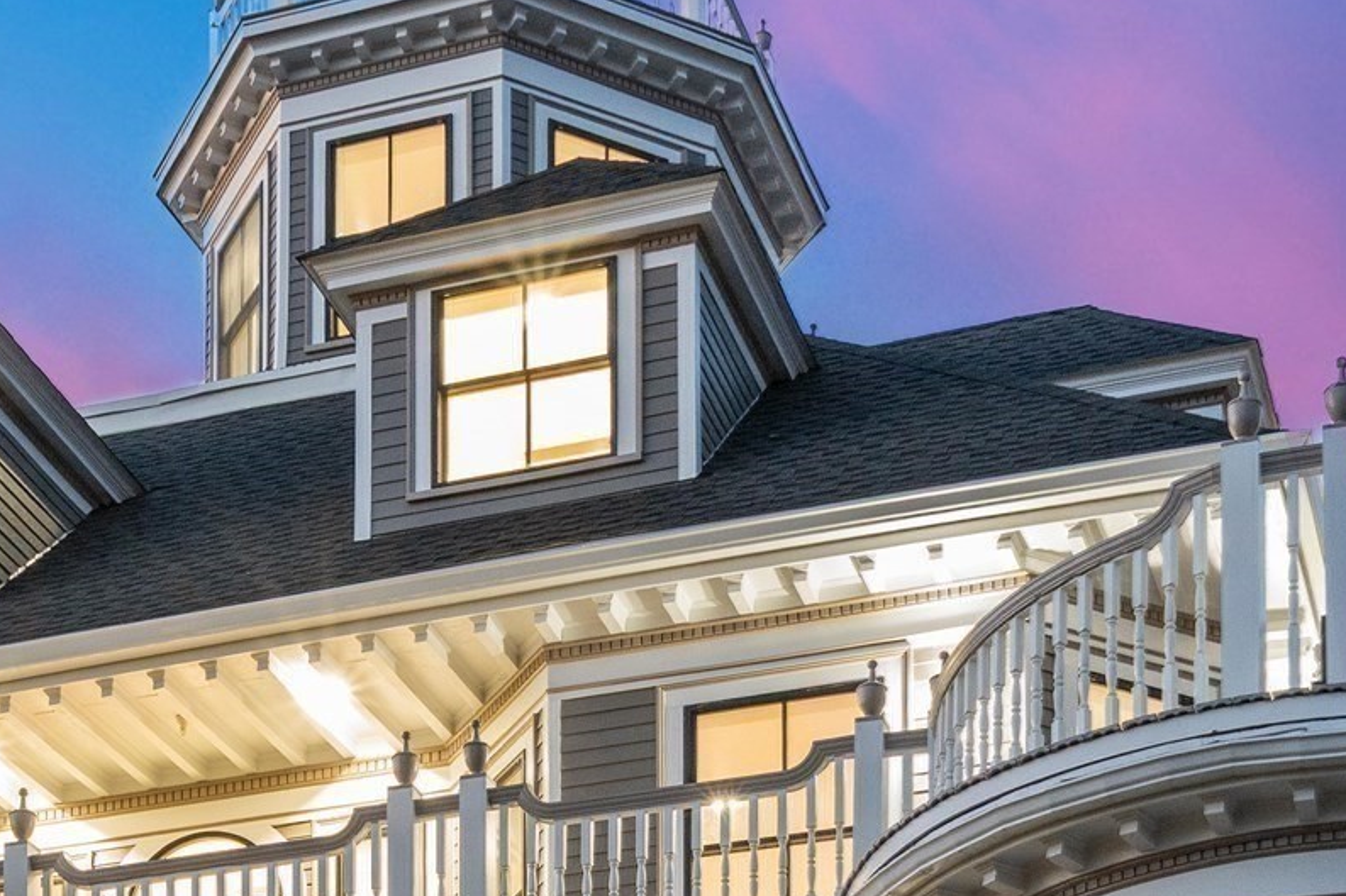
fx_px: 2990
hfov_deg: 25.3
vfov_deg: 16.6
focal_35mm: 80
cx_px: 578
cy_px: 961
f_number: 7.1
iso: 2000
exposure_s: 1/4
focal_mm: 31
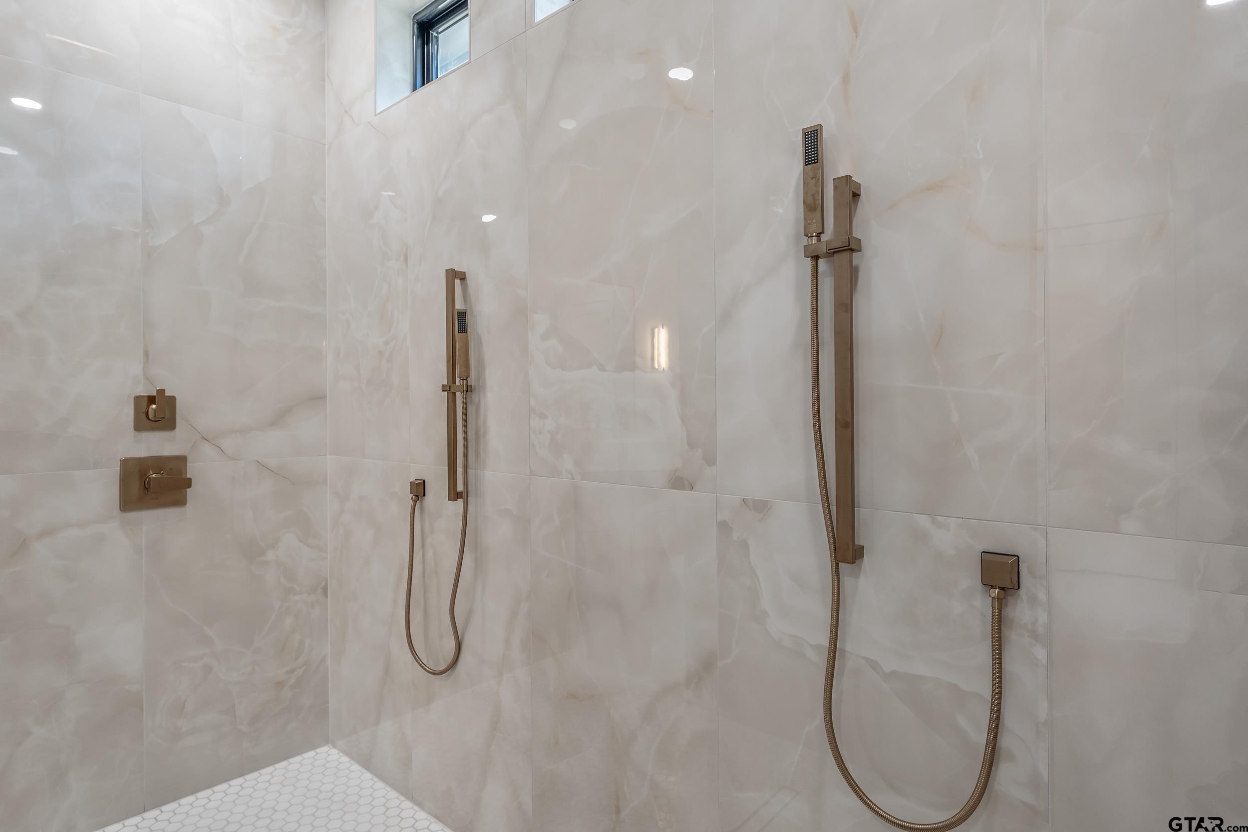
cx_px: 624
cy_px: 416
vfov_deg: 61.9
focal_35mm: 20
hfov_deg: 84.0
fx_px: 693
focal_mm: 20
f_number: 8
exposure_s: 1/13
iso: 800
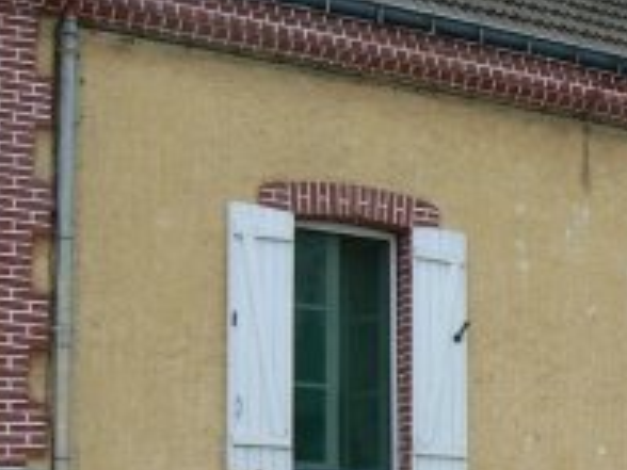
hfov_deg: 21.7
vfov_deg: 16.2
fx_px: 1594
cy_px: 544
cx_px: 566
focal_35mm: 88
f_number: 5.6
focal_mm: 6
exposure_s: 1/400
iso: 80
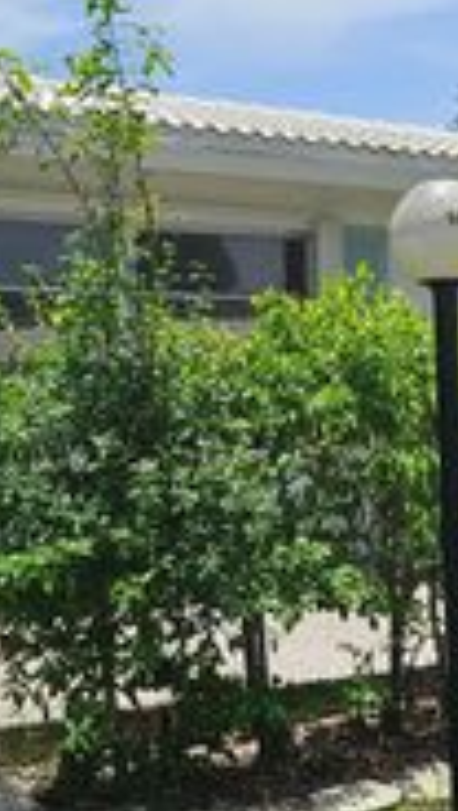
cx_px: 366
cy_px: 381
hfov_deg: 17.6
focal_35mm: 68
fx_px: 1463
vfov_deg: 31.0
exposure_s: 1/2476
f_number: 1.8
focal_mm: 5.4
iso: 25
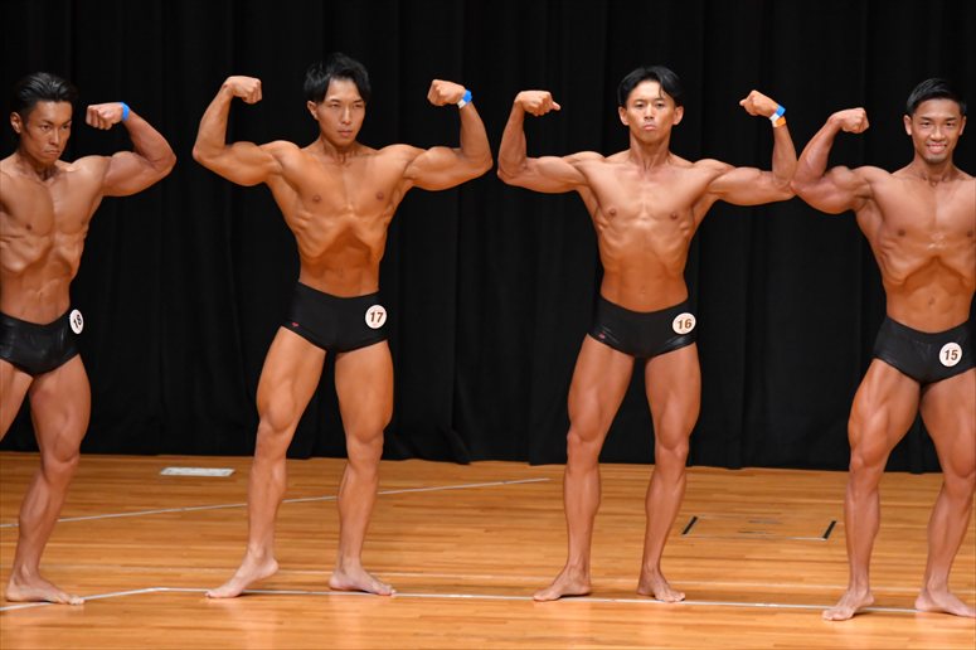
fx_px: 7317
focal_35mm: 270
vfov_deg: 5.1
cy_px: 325
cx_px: 488
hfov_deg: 7.6
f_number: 5.6
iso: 4000
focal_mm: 180
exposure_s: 1/400
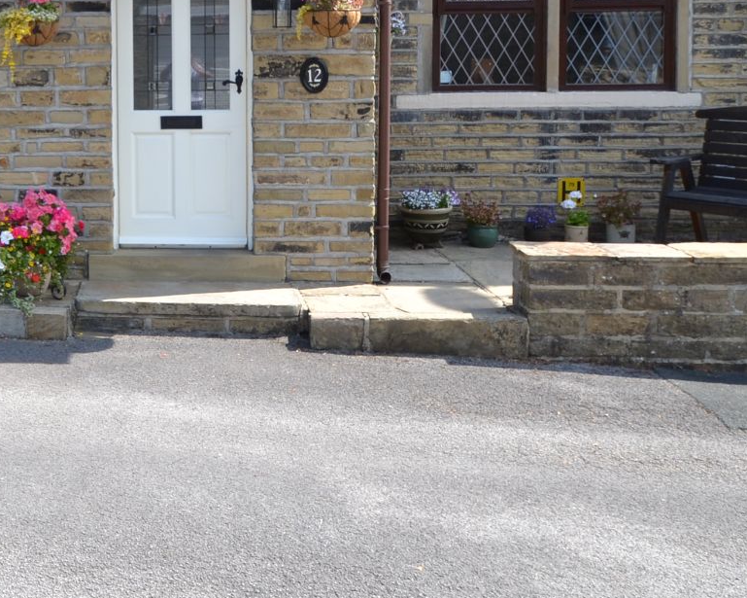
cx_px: 83
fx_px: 912
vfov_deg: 34.8
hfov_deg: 41.3
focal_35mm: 41
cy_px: 93
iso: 100
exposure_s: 1/160
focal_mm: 11
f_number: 5.6
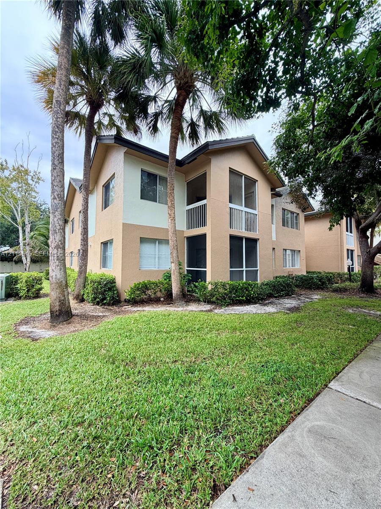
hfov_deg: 85.7
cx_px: 190
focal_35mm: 14
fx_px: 205
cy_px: 254
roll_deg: +0.1
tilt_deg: +3.4
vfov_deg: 102.1
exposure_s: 1/502
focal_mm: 2.22
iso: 64
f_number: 2.2
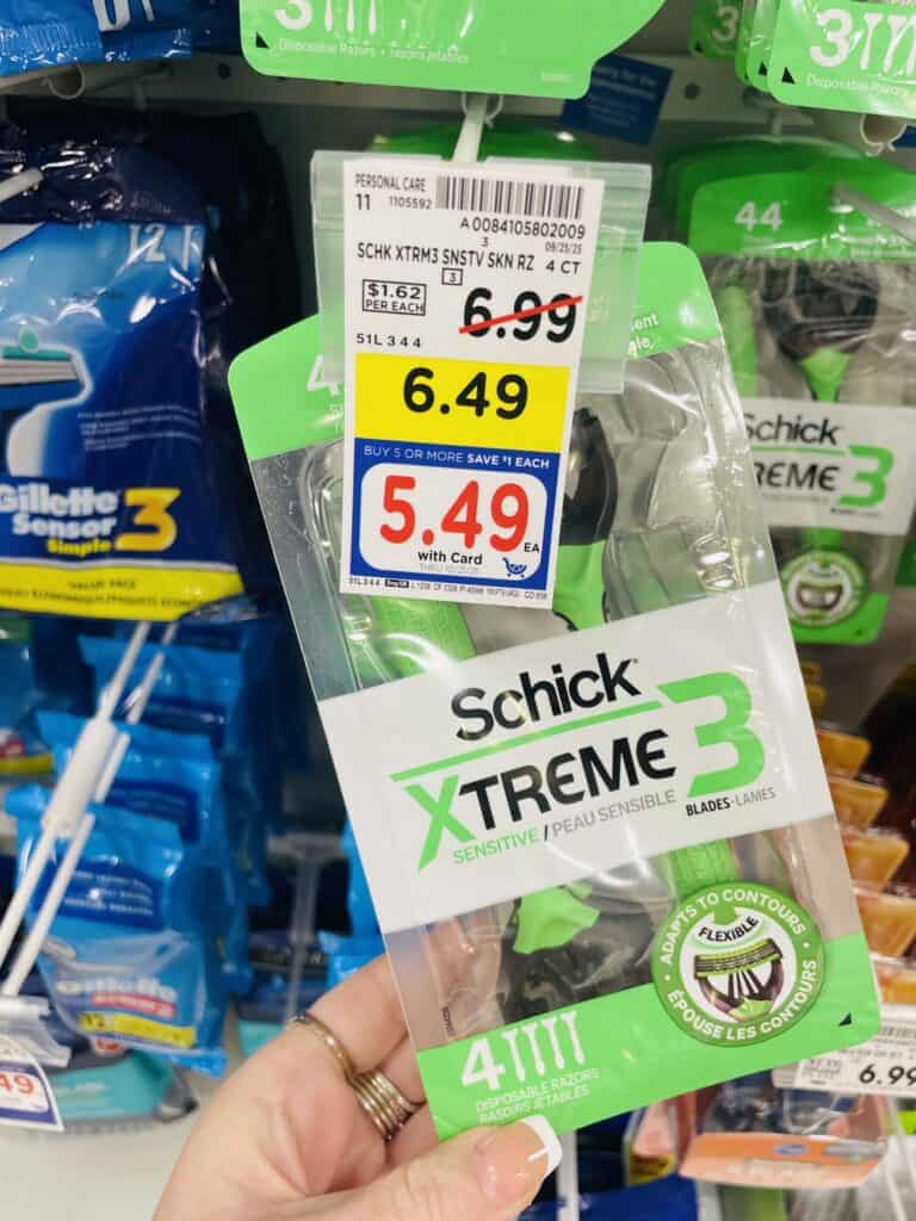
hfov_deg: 53.1
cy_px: 610
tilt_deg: -40.7
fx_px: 917
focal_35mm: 26
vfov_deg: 67.3
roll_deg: -1.7
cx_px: 458
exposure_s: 1/60
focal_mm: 4.2
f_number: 1.6
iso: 64
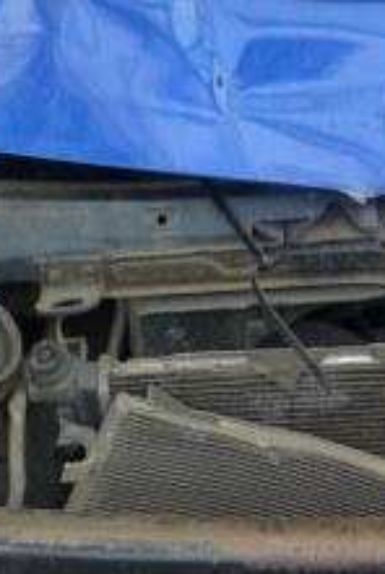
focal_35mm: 94
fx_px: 1503
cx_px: 380
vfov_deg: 20.9
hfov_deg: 14.4
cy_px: -10
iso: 125
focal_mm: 4.5
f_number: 4
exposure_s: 1/125
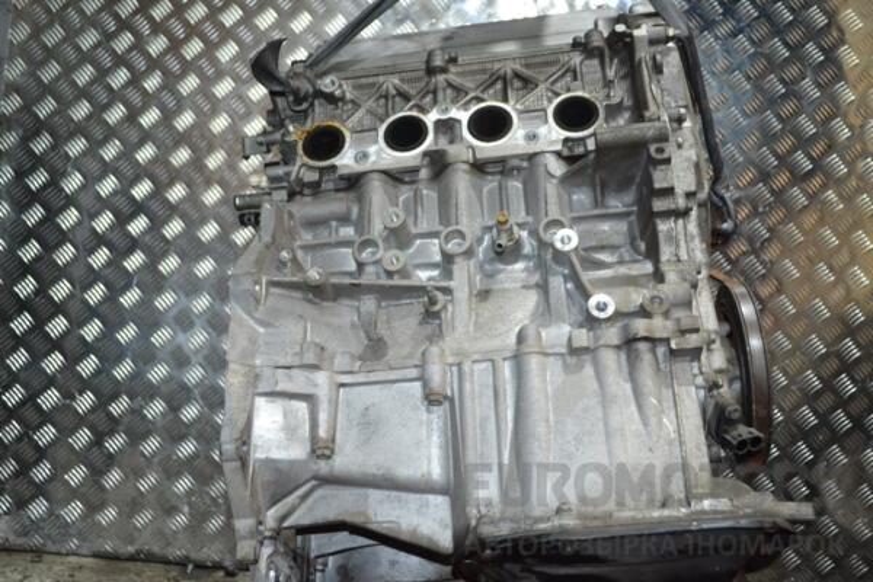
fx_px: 873
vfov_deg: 36.9
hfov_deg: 53.1
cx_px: 436
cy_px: 291
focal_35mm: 36
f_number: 4
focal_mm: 24
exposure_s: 1/60
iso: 1100
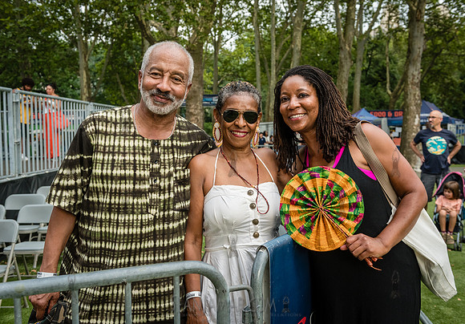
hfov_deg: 51.2
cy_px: 162
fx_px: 485
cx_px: 243
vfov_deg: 36.9
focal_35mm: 37
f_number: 4.5
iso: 1000
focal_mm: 36
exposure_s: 1/640
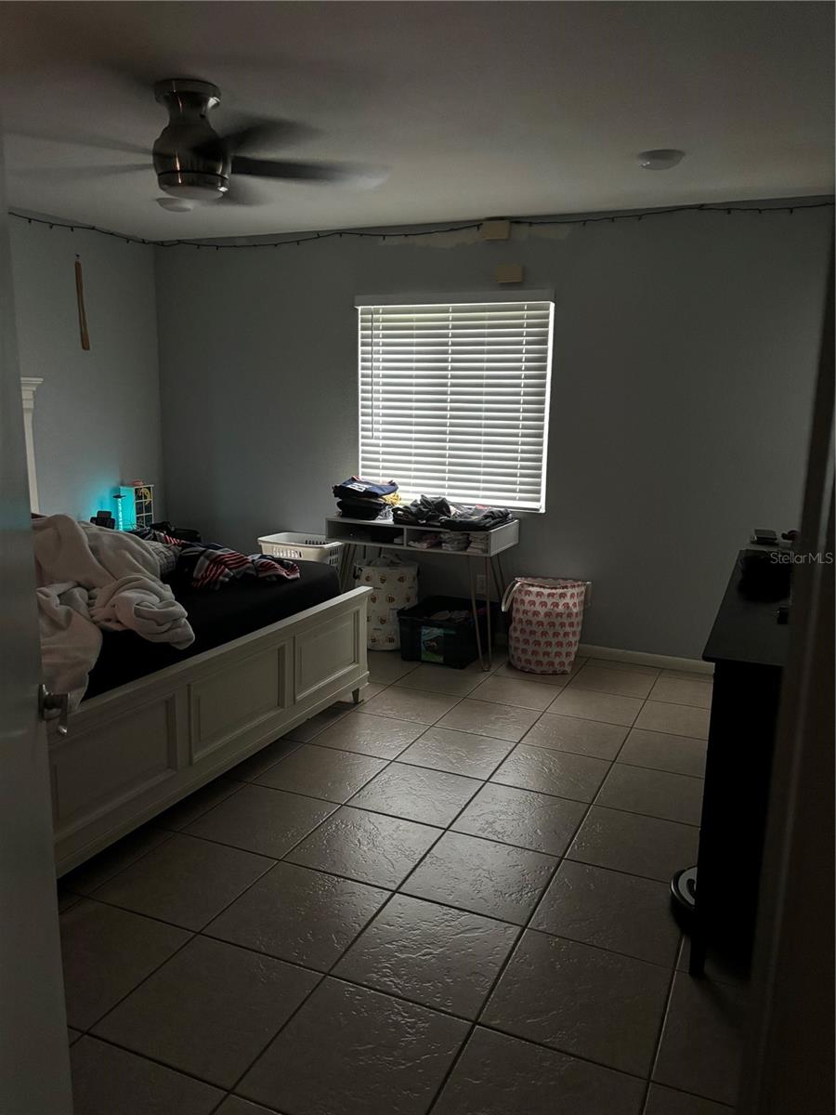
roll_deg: -0.7
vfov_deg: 67.3
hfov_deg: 53.1
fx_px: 837
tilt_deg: -11.4
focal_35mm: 26
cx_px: 418
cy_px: 558
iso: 500
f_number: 1.6
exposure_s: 1/30
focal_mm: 5.96
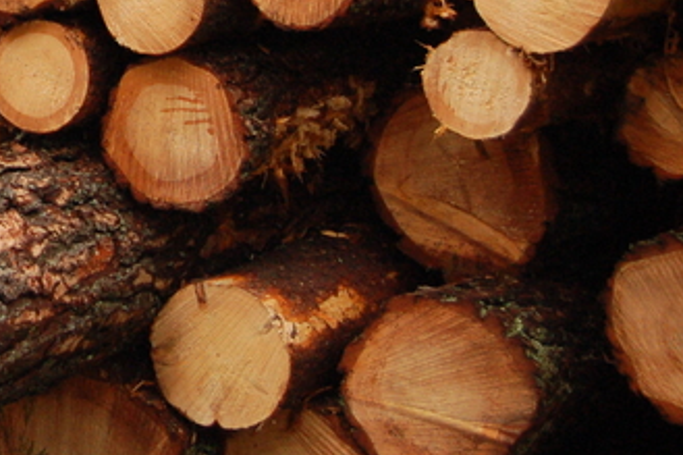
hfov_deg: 12.7
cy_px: -68
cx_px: -282
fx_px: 2939
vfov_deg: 8.8
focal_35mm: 155
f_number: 5.6
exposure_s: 1/200
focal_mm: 34
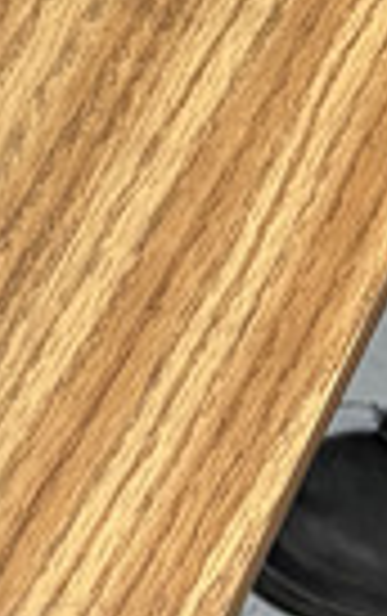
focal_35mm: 206
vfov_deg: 9.6
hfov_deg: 5.8
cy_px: -567
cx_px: -918
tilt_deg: -44.8
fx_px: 3465
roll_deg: -0.5
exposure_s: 1/60
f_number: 1.6
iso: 320
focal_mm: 5.96
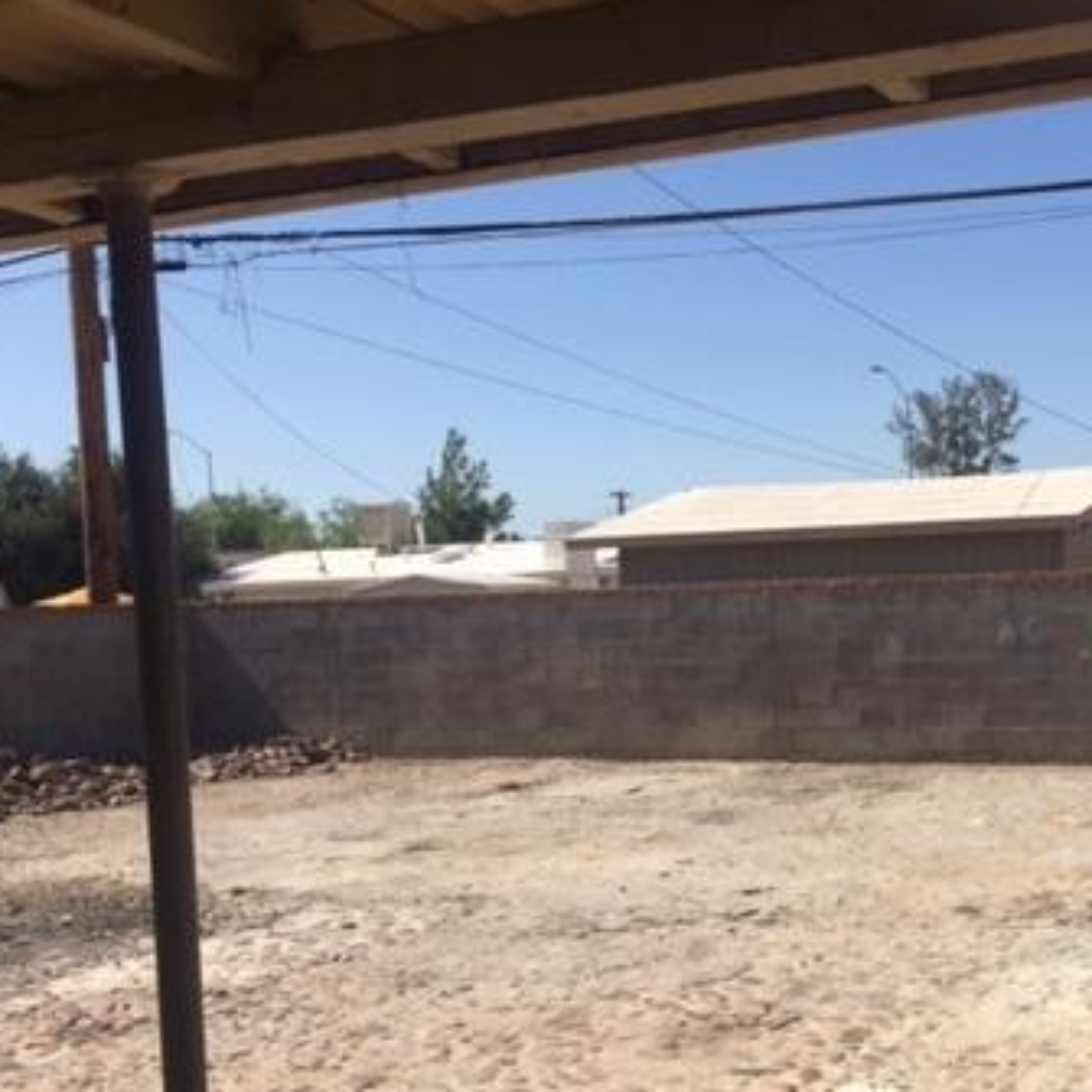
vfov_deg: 34.4
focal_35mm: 49
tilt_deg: -7.4
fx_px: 1749
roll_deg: +3.5
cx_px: 838
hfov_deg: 33.9
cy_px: 727
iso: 32
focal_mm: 4.15
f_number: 2.2
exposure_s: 1/2475
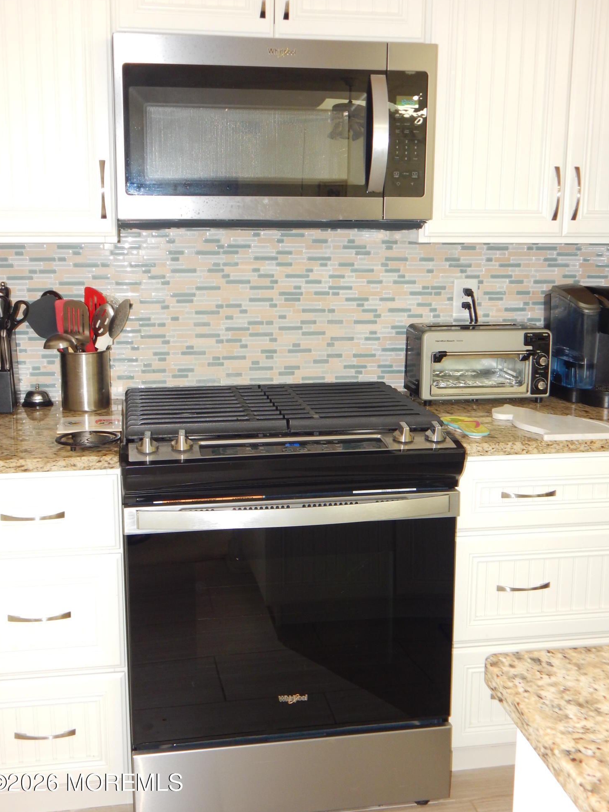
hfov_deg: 36.8
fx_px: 915
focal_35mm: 39
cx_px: 301
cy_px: 404
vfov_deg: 47.9
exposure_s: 1/30
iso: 200
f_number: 3.4
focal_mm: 6.8
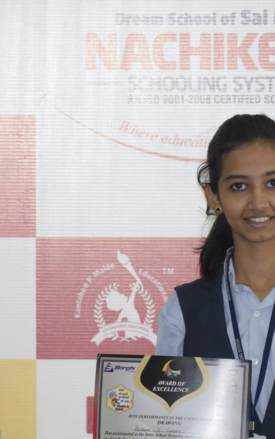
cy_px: 259
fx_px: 4328
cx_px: 207
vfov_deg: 5.8
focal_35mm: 361
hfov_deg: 3.6
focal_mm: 130
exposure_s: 1/80
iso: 800
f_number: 4.8
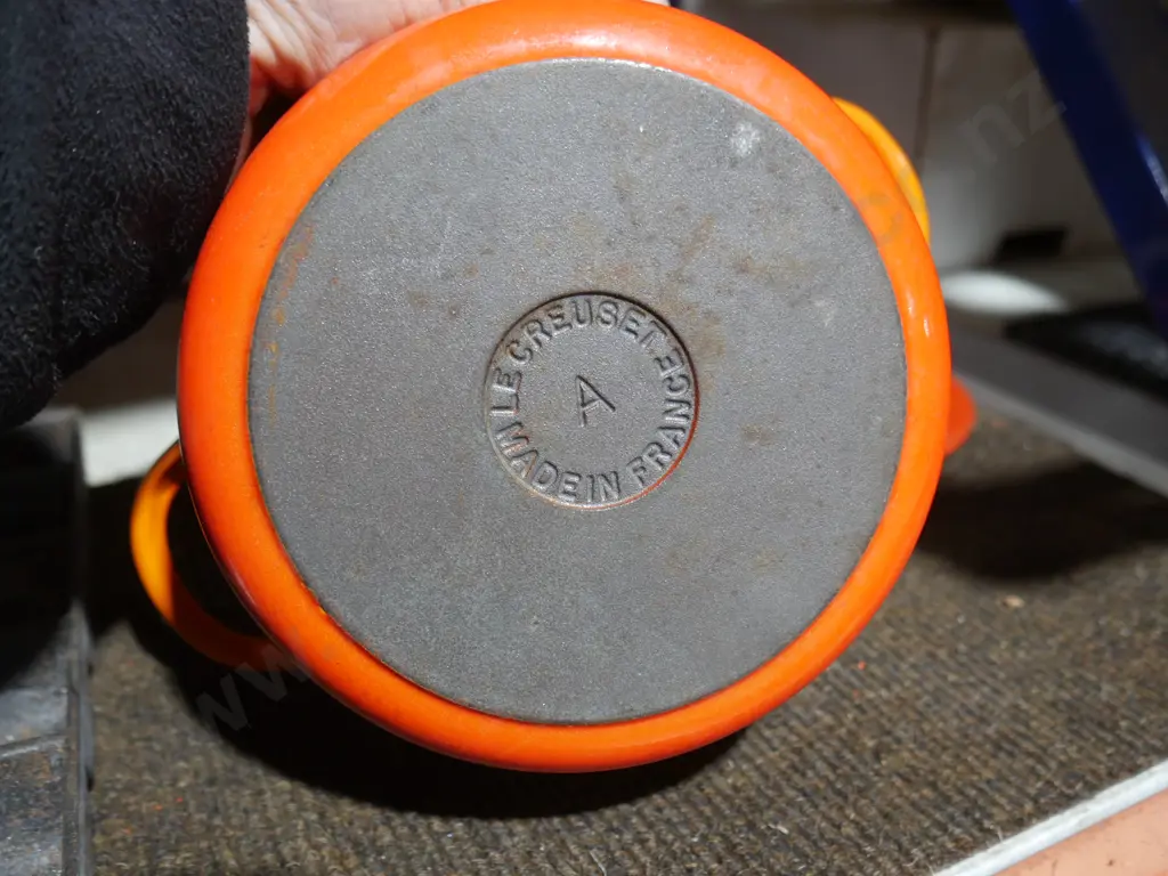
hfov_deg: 56.8
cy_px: 438
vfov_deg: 44.2
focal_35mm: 32
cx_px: 584
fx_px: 1080
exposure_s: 1/60
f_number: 3.6
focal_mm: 16
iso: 800
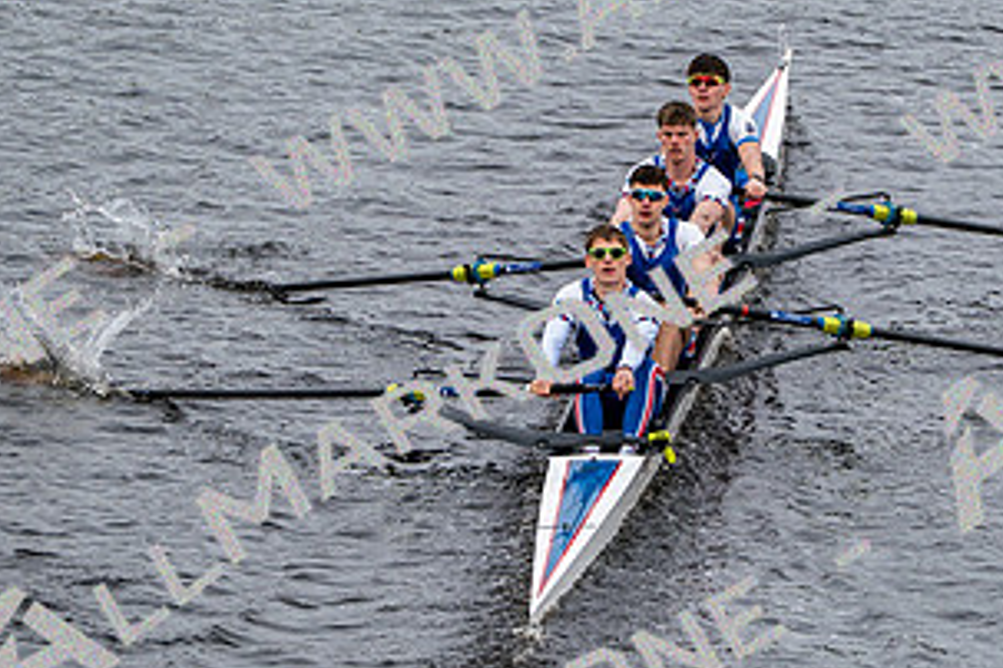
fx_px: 16019
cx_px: 659
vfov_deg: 2.4
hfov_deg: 3.6
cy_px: 220
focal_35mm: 575
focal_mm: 200
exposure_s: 1/2000
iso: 160
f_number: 2.8
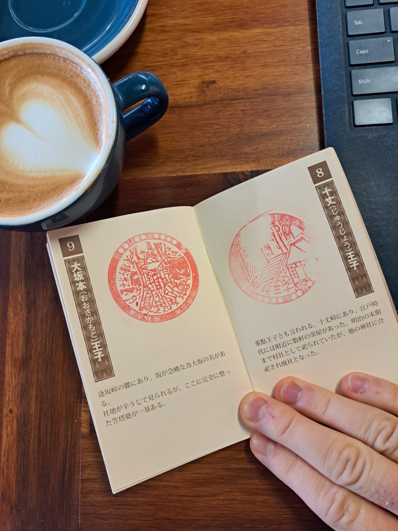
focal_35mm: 24
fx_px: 368
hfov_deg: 56.8
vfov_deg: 71.6
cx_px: 199
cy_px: 266
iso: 125
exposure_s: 1/50
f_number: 1.8
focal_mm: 5.23
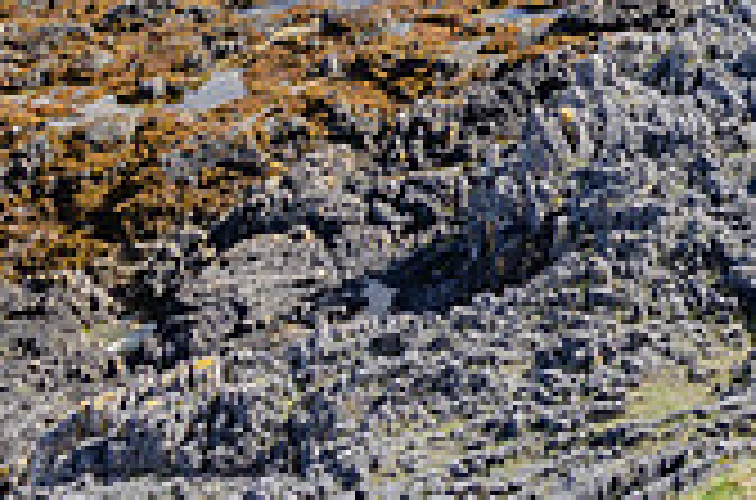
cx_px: 1274
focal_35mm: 93
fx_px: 1947
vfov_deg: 13.6
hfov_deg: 18.3
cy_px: -297
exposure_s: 1/200
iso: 100
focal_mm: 18
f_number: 7.1
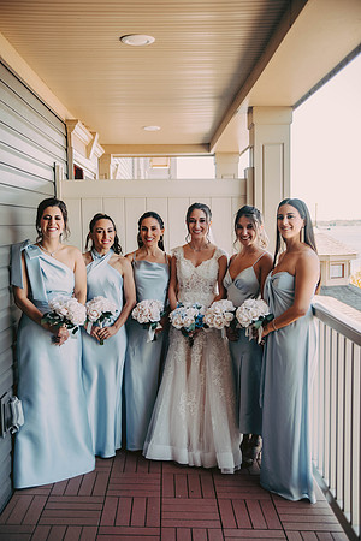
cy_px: 270
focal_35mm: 40
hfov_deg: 33.4
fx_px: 602
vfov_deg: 48.5
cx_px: 180
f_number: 2.8
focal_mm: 40
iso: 800
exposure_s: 1/1250
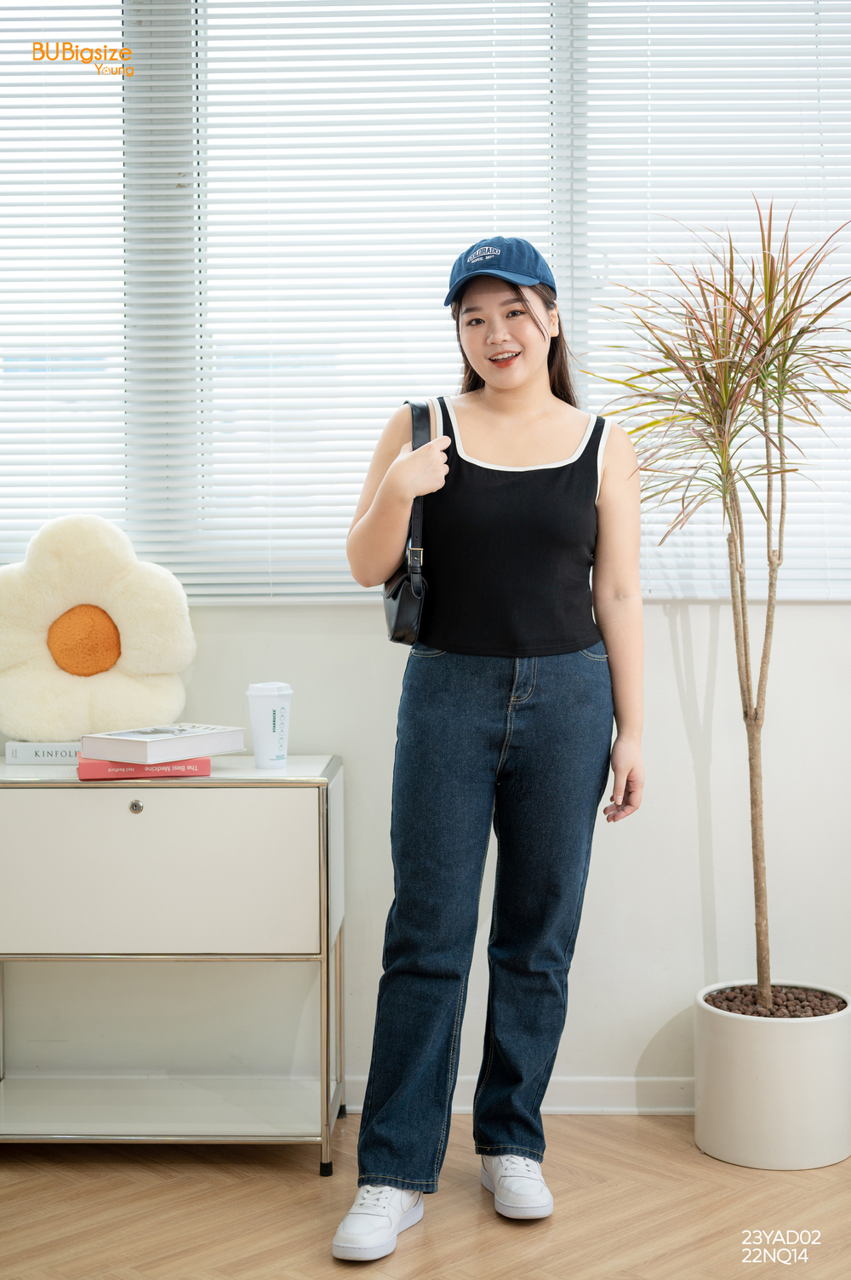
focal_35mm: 50
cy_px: 640
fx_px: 1775
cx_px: 426
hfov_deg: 27.0
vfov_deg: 39.6
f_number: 1.8
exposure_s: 1/160
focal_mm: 50
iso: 125
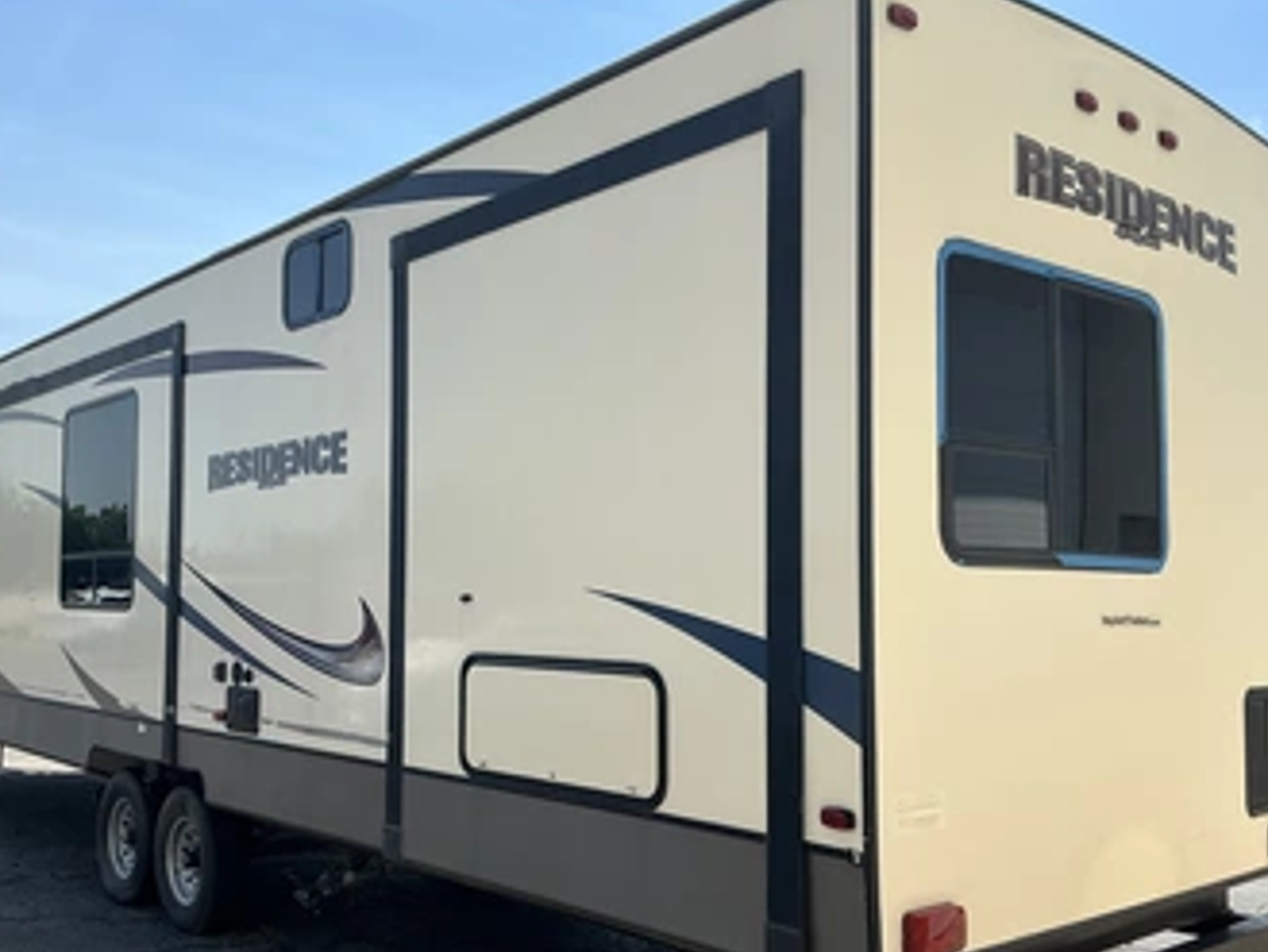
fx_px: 1246
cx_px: 590
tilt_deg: +4.5
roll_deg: -0.1
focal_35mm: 34
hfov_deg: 53.9
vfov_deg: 41.8
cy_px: 528
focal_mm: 3
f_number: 1.8
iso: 25
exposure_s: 1/1577
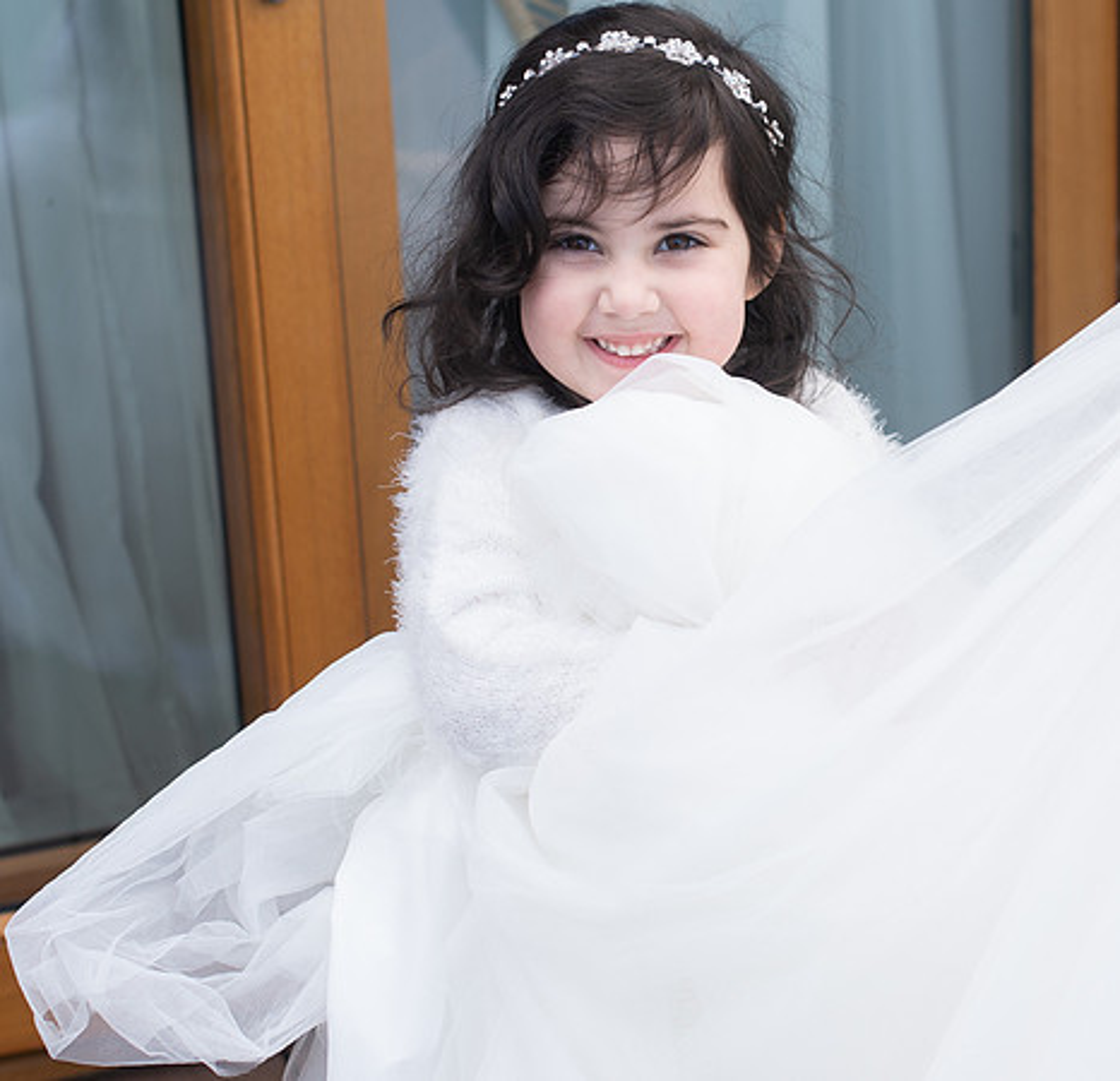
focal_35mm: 84
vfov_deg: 20.2
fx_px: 3025
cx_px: 710
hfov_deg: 20.9
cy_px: 375
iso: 100
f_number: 3.2
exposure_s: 1/250
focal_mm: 35
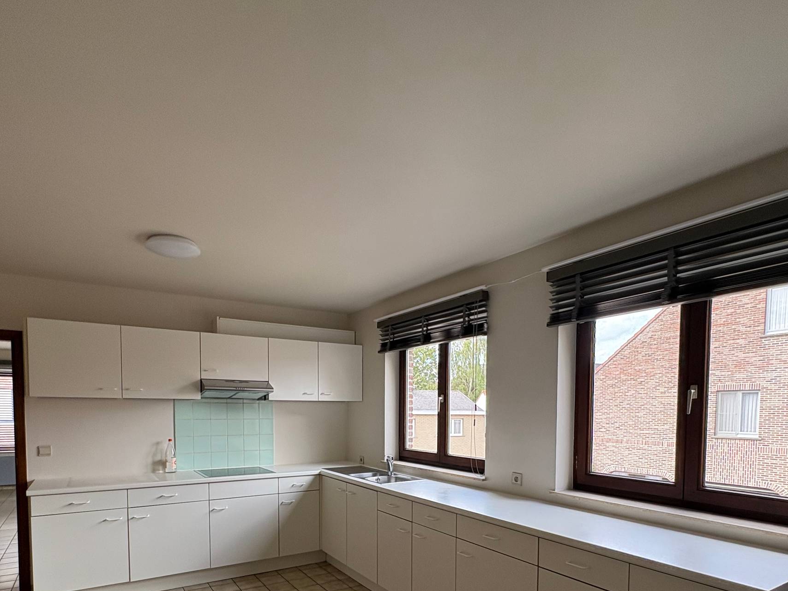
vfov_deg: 60.4
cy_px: 434
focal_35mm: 21
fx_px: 478
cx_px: 376
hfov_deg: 78.9
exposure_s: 1/117
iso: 64
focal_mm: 2.22
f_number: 2.2
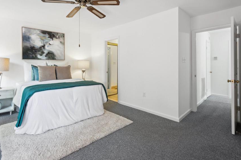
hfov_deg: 87.7
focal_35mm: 19
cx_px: 106
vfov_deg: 65.2
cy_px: 66
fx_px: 125
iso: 400
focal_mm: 15.5
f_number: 7.1
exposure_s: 1/20
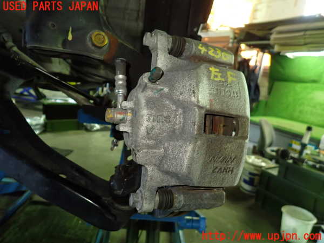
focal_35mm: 25
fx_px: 234
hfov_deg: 69.4
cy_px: 122
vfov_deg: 54.9
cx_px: 162
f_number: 2
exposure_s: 1/30
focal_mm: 4.5
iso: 320
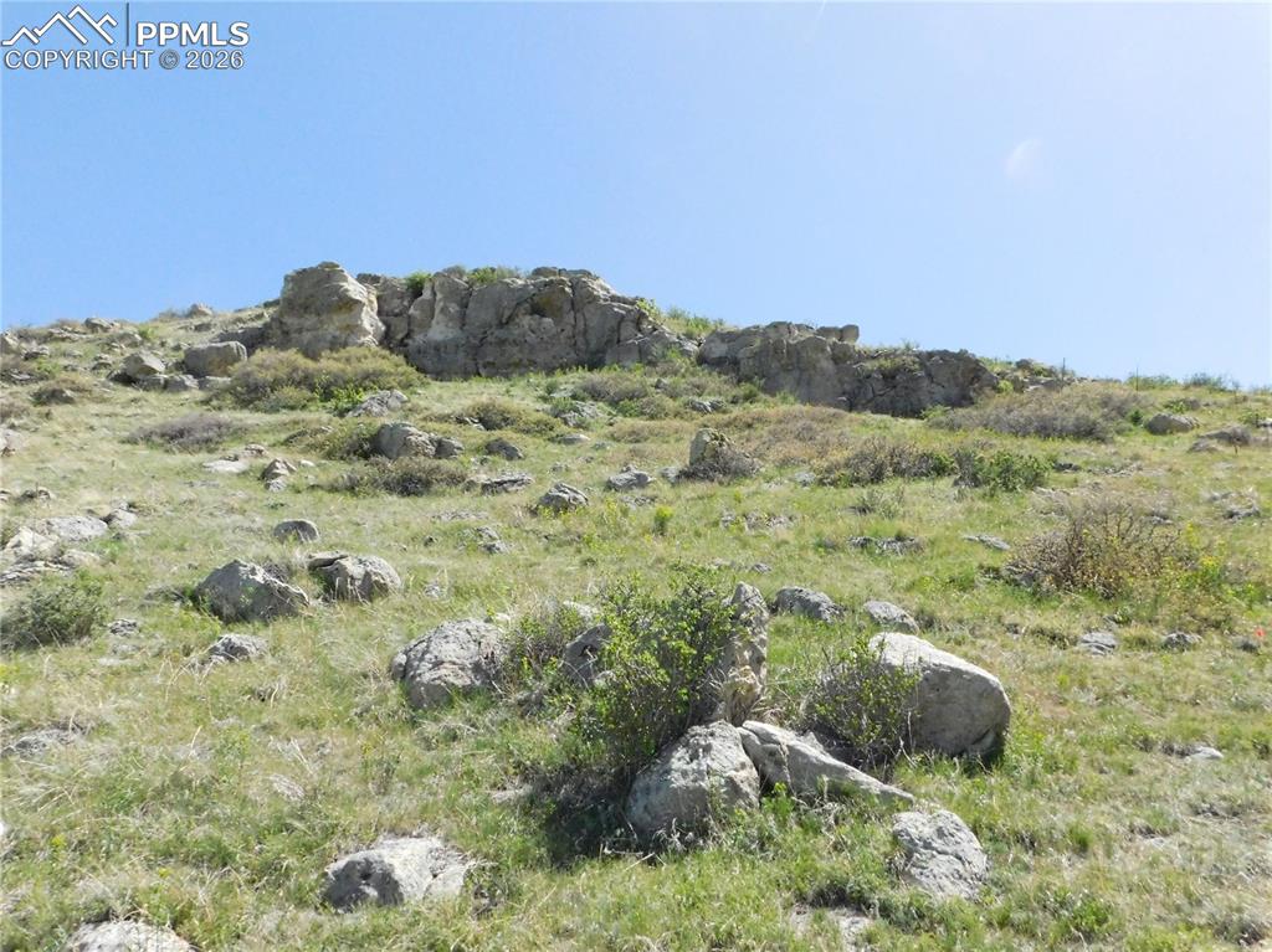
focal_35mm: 25
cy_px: 476
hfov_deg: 69.4
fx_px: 918
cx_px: 636
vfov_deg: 54.8
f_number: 6.2
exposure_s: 1/1500
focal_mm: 4.5
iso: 800
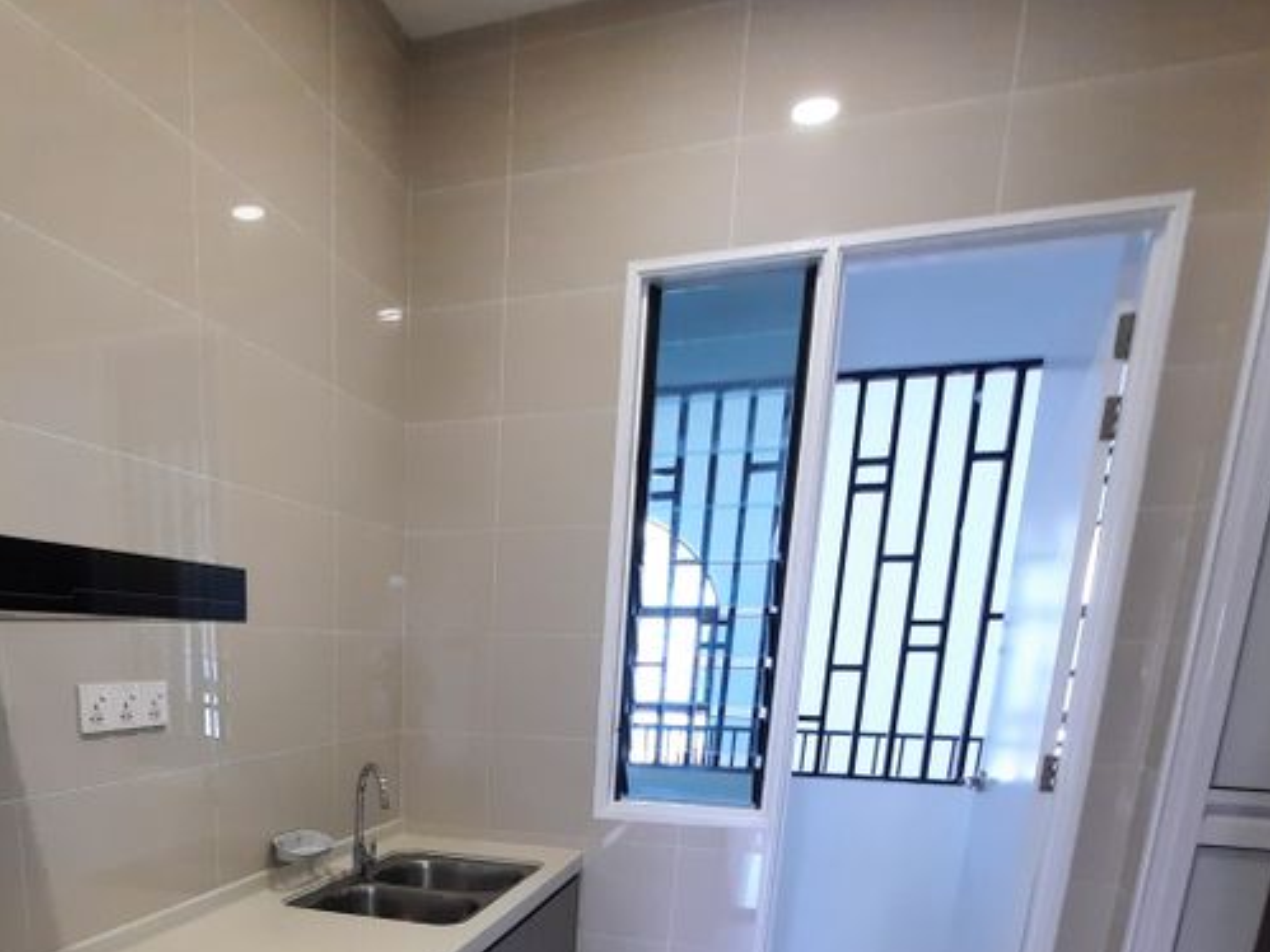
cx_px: 361
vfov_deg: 47.4
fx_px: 917
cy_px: 909
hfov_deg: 66.2
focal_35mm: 25
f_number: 2.2
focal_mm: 1.74
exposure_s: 1/33
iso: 200
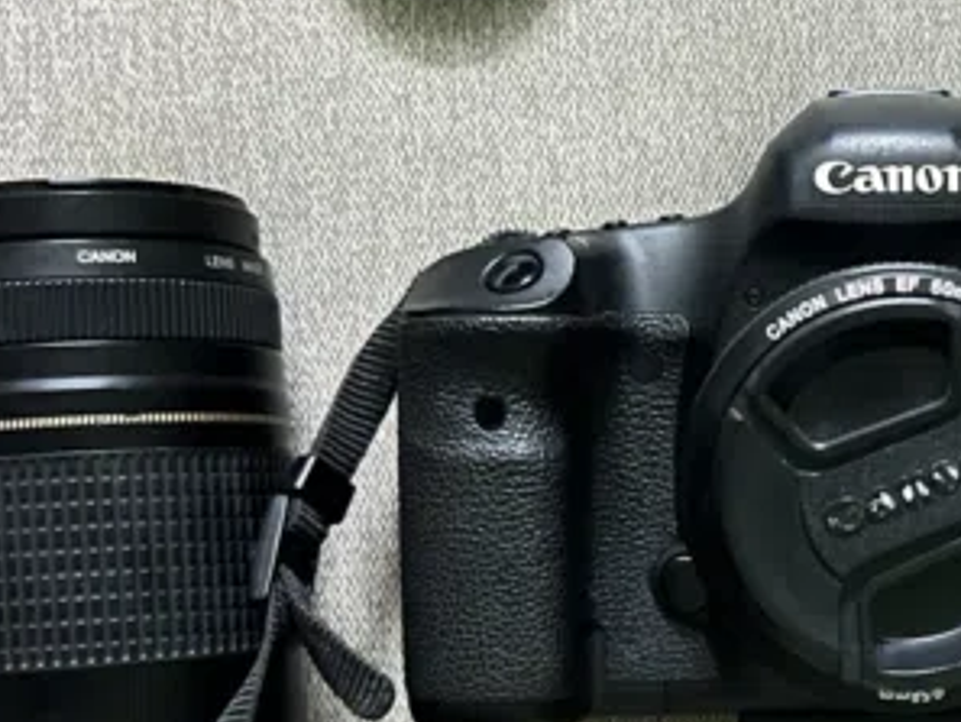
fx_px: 1555
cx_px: 799
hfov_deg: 33.1
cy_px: 473
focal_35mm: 56
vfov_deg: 26.0
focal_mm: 5.7
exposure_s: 1/14
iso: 1000
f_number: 1.5
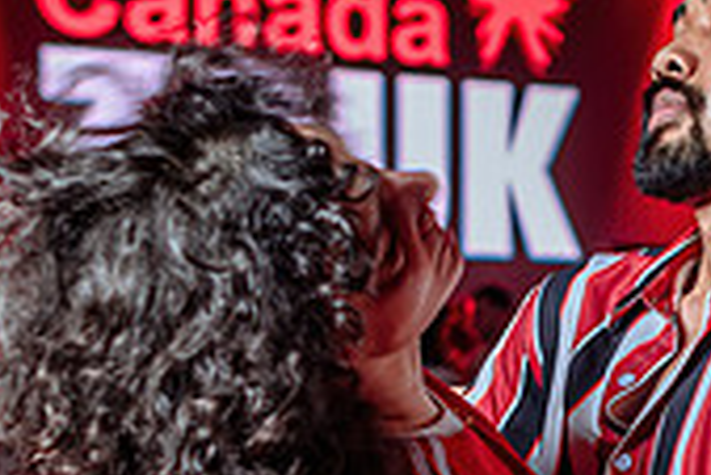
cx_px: 690
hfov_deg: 20.6
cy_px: 494
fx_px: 1898
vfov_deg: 14.0
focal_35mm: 96
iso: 800
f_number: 2
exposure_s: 1/50
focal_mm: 24
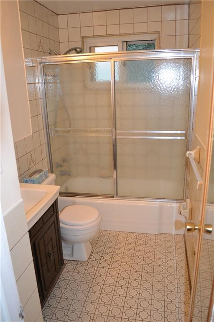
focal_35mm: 27
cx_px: 107
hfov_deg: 47.9
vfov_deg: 67.4
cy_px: 161
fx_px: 241
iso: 1100
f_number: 3.5
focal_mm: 18
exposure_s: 1/60
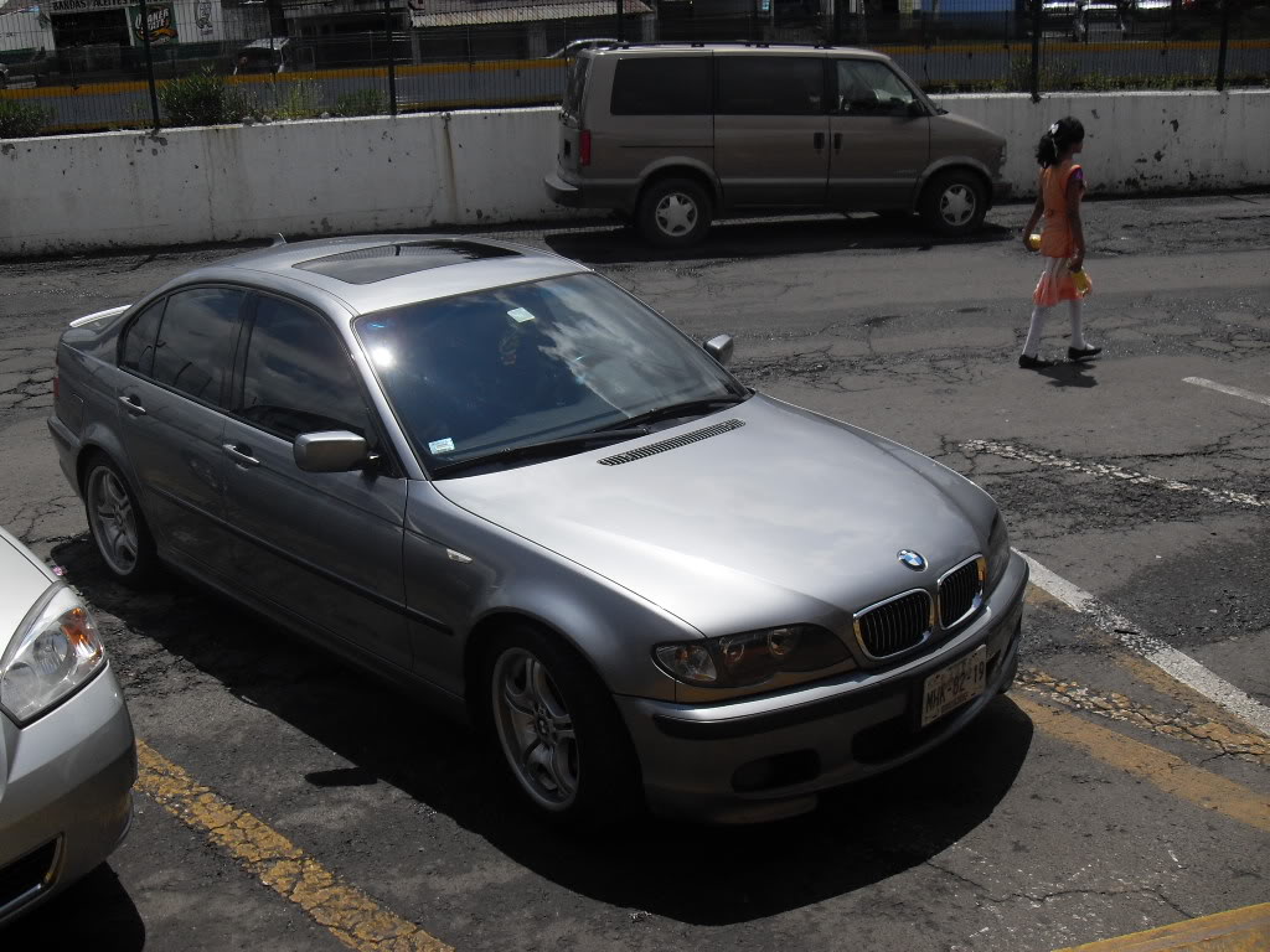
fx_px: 1357
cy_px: 476
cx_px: 635
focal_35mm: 37
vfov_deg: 38.7
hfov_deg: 50.1
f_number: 8.9
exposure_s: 1/250
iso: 80
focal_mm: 6.3
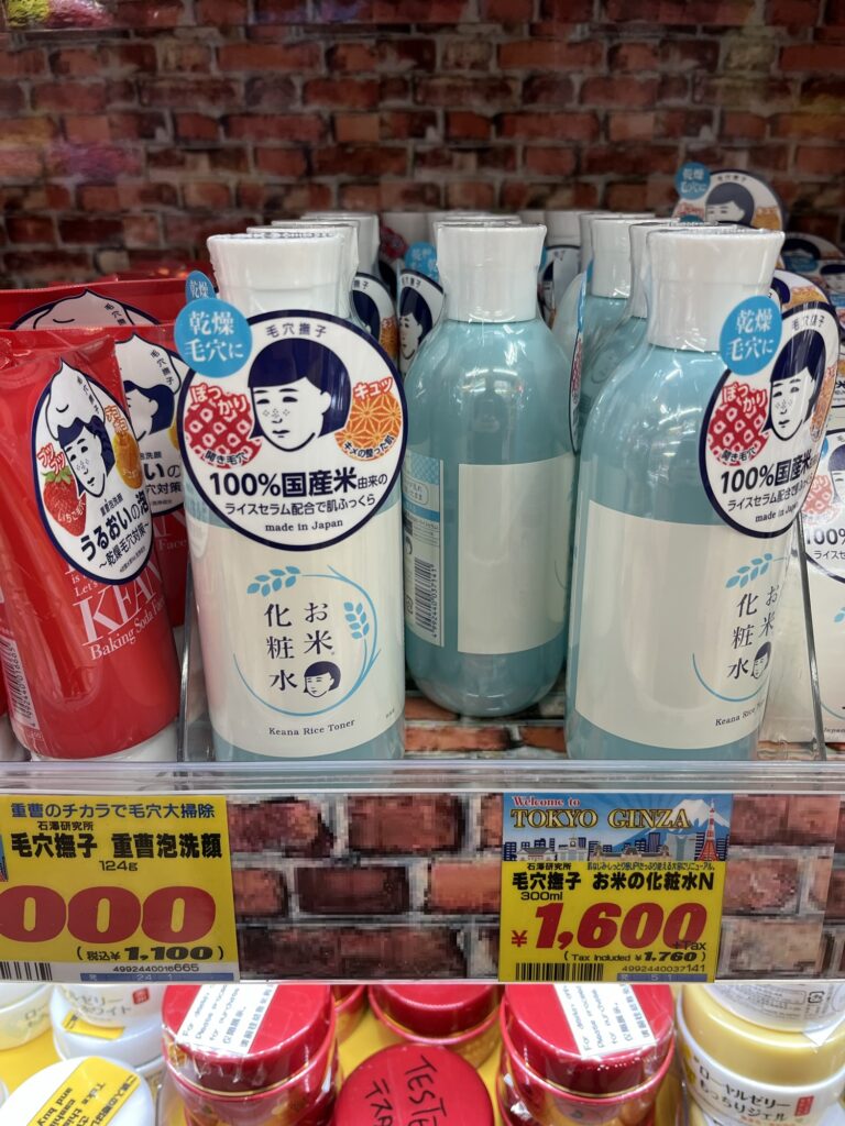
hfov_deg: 53.1
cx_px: 422
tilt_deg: -25.2
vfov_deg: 67.3
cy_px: 563
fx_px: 846
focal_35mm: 26
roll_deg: +0.8
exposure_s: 1/100
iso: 80
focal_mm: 5.1
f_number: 1.6
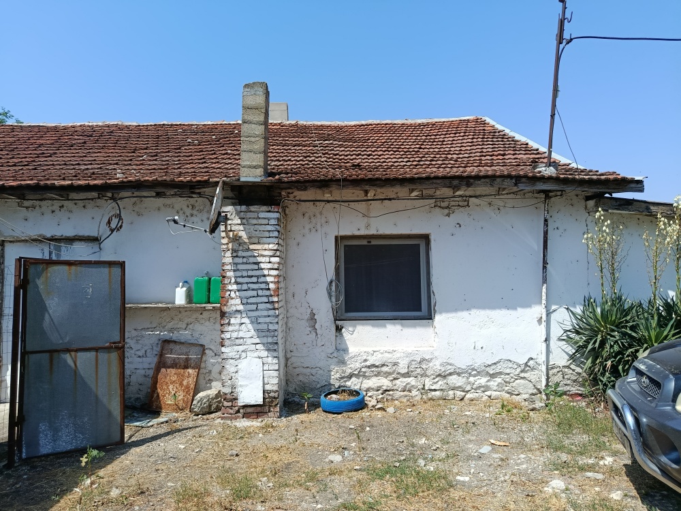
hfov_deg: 71.6
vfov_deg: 56.8
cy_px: 256
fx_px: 472
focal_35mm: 24
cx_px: 340
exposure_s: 1/555
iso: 51
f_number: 1.7
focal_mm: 5.24
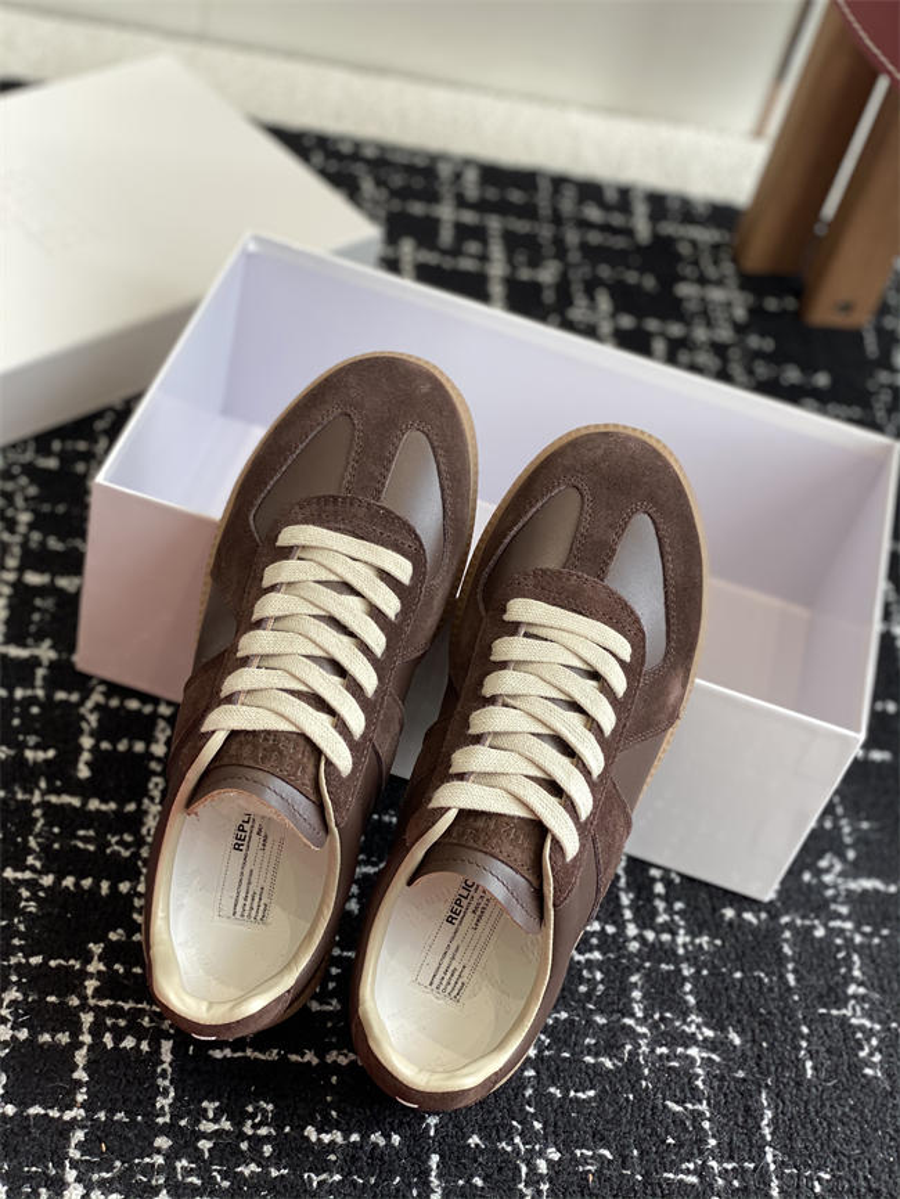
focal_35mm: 52
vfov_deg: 36.8
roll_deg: -16.8
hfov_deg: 28.0
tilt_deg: -44.8
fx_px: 1802
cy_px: 600
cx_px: 450
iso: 32
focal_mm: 6
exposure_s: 1/122
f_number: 2
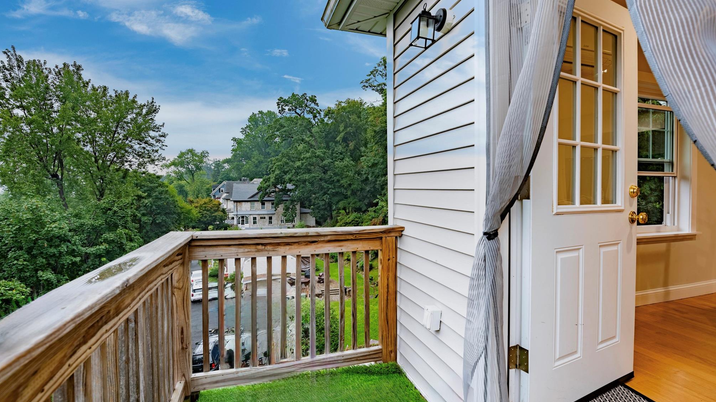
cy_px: 197
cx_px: 353
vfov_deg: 67.1
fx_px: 304
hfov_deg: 99.4
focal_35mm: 16
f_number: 7.1
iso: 320
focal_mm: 15
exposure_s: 1/40
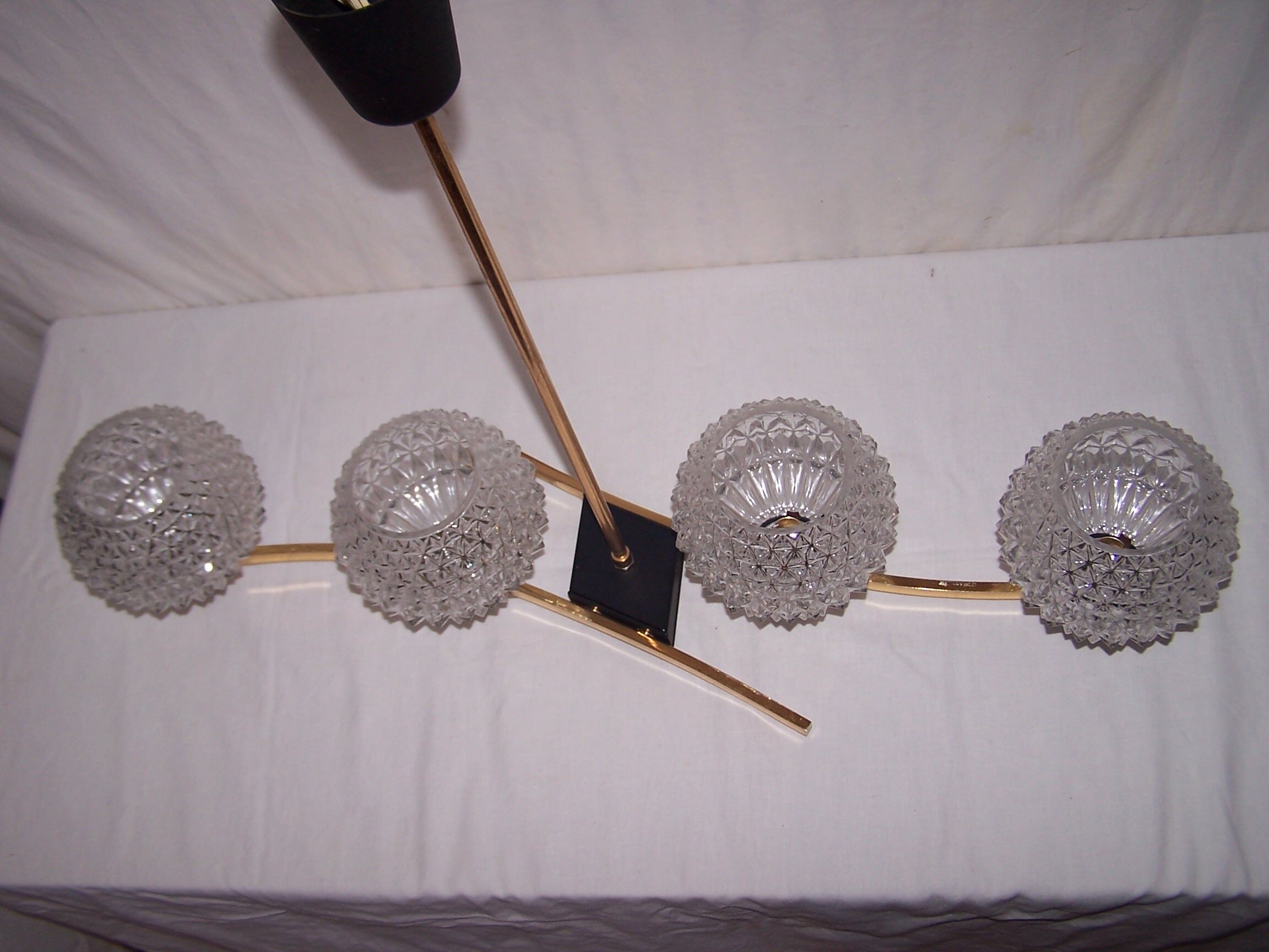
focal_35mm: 38
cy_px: 476
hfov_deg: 49.0
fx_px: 1393
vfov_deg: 37.7
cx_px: 634
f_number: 2.8
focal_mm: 6.3
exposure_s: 1/60
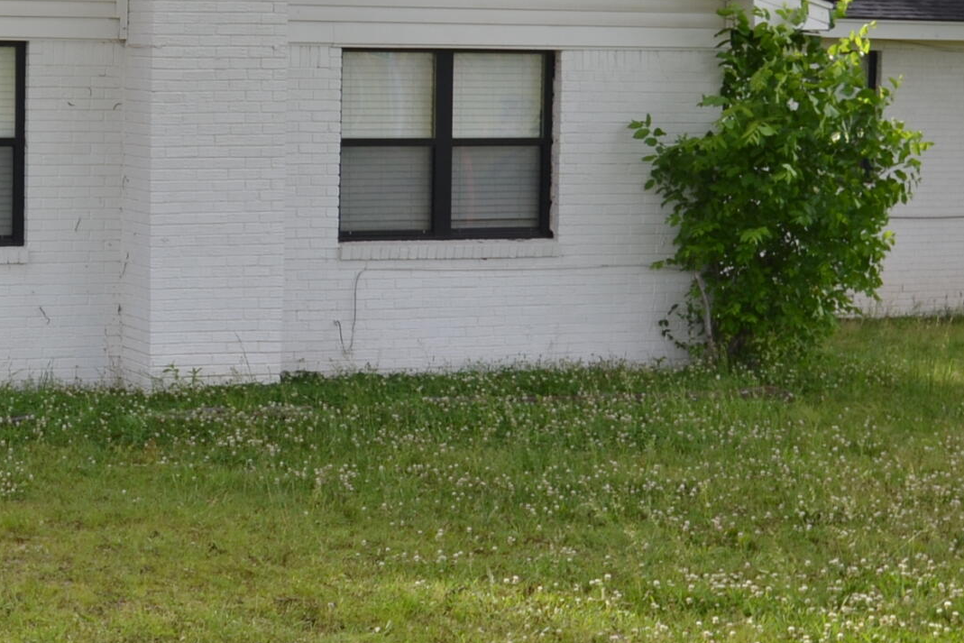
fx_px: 2367
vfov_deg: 15.4
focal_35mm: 88
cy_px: 199
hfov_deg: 22.5
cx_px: 108
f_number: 5.6
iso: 100
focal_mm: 21
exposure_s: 1/125
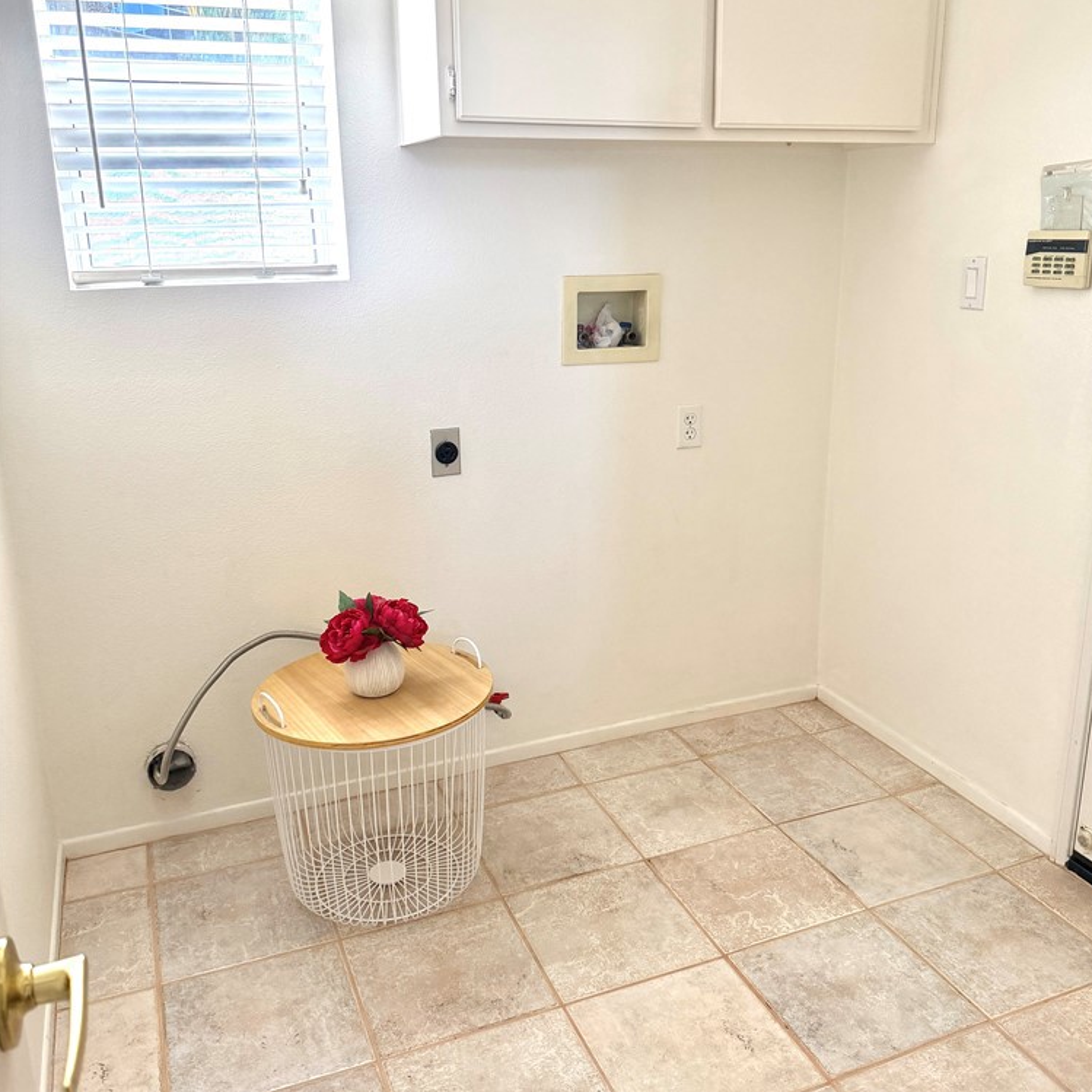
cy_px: 509
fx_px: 1035
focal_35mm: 29
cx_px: 554
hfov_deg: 55.6
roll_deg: +0.7
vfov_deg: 55.6
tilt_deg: -15.8
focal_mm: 6.76
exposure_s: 1/200
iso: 200
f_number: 1.78
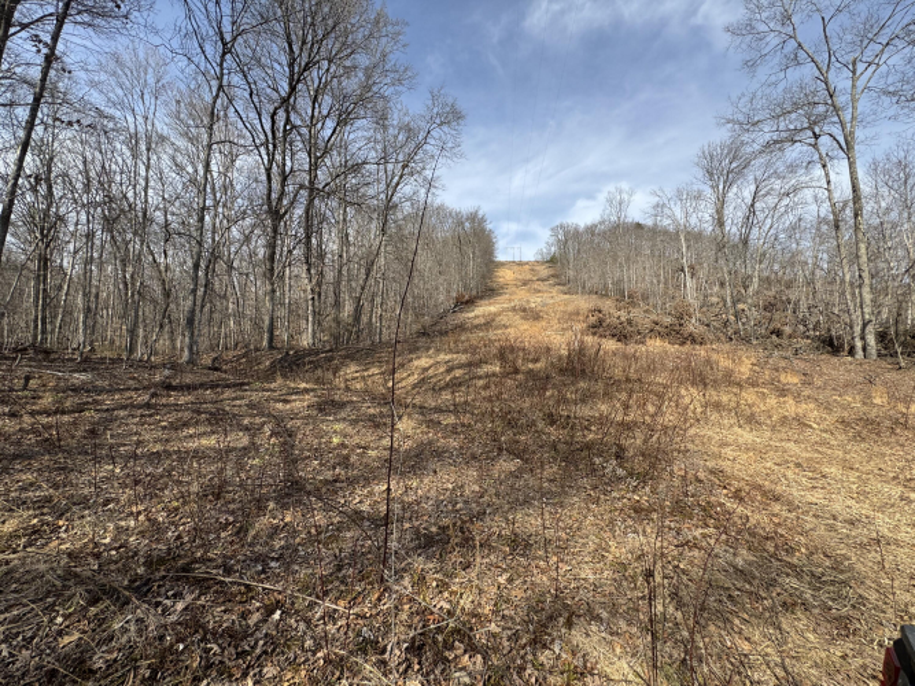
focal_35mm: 14
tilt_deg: +5.3
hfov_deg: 102.1
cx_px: 458
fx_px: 370
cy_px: 343
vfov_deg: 85.7
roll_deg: -0.9
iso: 40
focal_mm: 2.22
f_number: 2.2
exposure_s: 1/1198
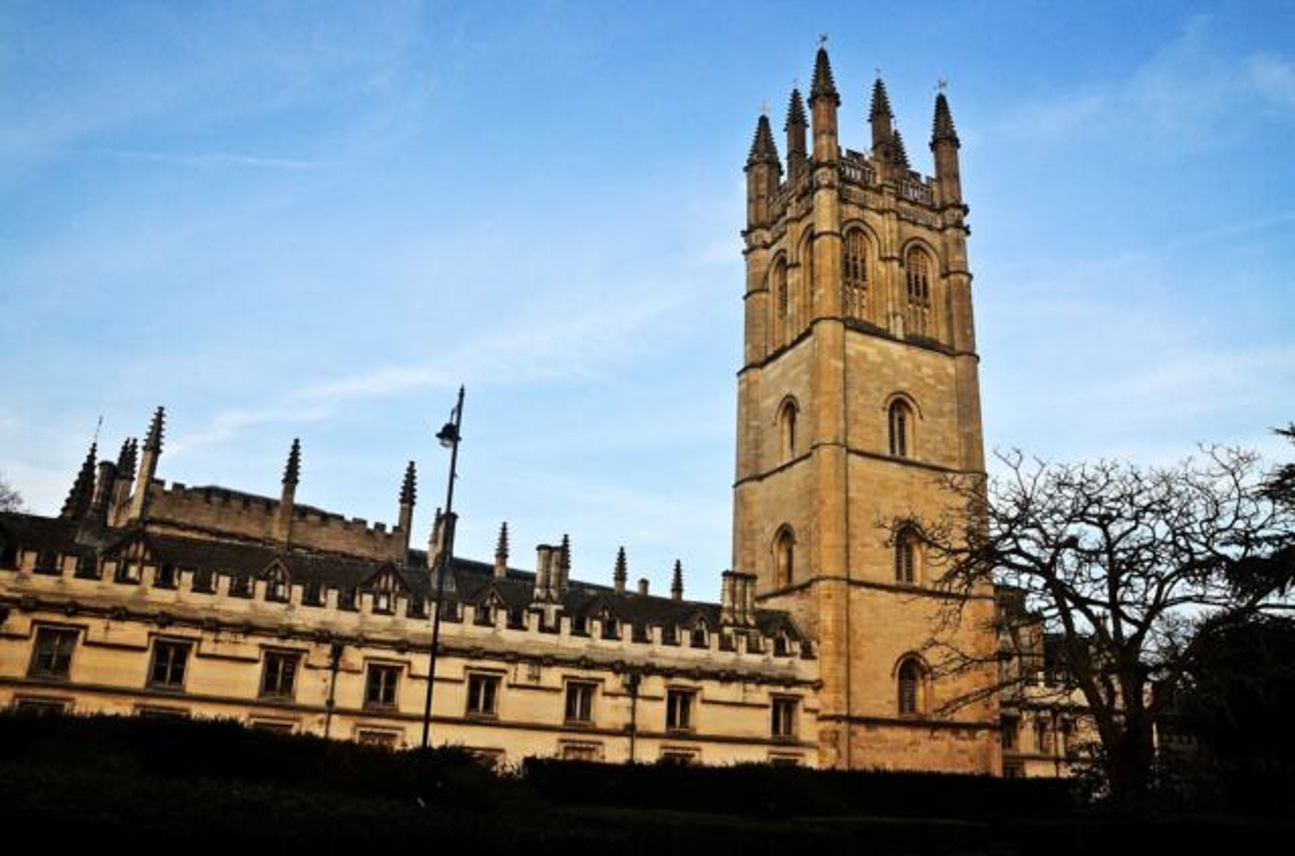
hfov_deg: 67.5
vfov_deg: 47.7
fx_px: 969
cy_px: 428
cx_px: 648
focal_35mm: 27
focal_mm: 18
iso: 800
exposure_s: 1/200
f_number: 16
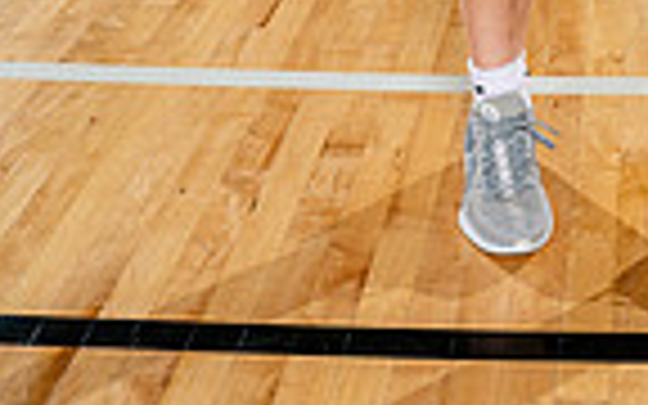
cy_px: -562
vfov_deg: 12.2
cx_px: 585
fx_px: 1519
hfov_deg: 23.4
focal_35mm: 86
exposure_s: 1/250
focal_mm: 27
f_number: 5.6
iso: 200
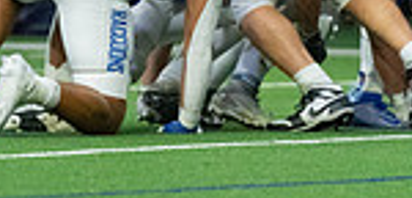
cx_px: -369
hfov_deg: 2.3
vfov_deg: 1.1
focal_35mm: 971
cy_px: -214
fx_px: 10255
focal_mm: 200
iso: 4000
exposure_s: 1/1250
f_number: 2.8
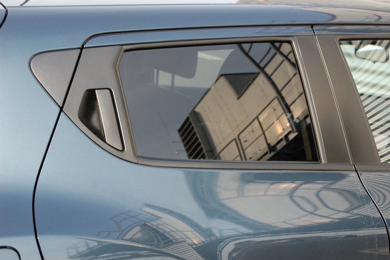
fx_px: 649
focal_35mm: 60
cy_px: 130
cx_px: 195
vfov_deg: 22.6
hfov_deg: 33.4
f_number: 6.3
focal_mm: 40
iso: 200
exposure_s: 1/160
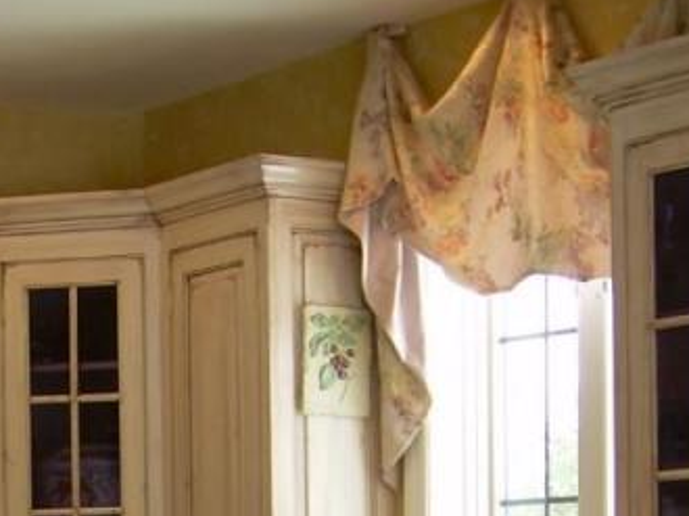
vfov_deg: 12.1
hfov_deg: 16.5
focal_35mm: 118
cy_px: 717
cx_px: 77
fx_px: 2347
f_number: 2.8
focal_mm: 6.3
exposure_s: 1/50.4
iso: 50
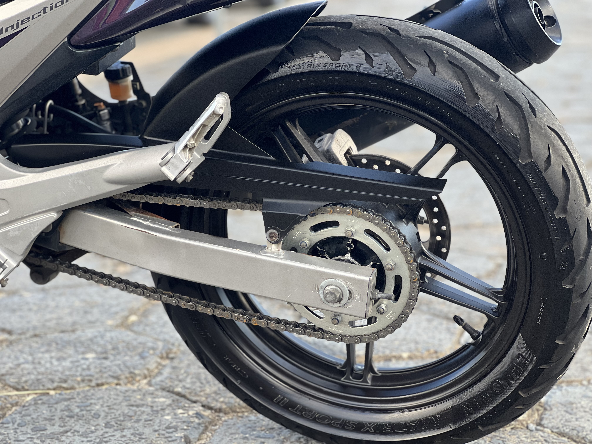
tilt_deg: -12.2
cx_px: 296
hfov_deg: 25.3
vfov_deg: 19.1
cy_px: 222
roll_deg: +0.5
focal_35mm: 77
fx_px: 1317
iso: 100
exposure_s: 1/121
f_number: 2.8
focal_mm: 9
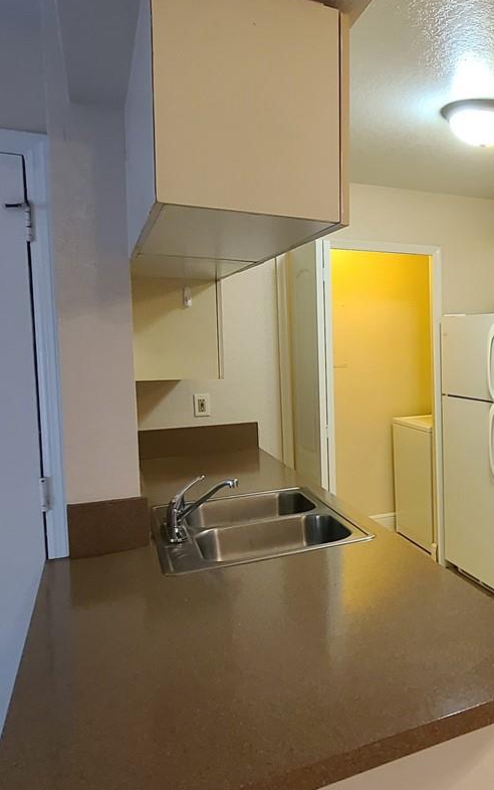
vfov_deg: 66.5
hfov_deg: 37.3
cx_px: 545
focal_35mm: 28
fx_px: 603
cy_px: 388
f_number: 2.2
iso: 400
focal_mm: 2.2
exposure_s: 1/59
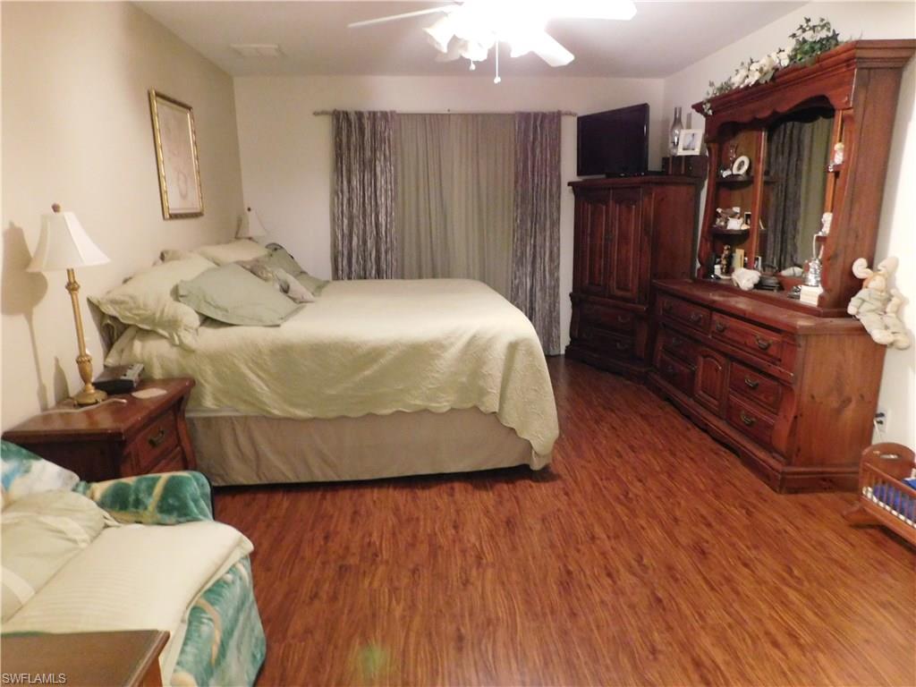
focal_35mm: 23
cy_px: 344
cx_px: 458
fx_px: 609
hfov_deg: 73.9
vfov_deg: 58.9
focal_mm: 4
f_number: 3
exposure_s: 1/5
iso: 800
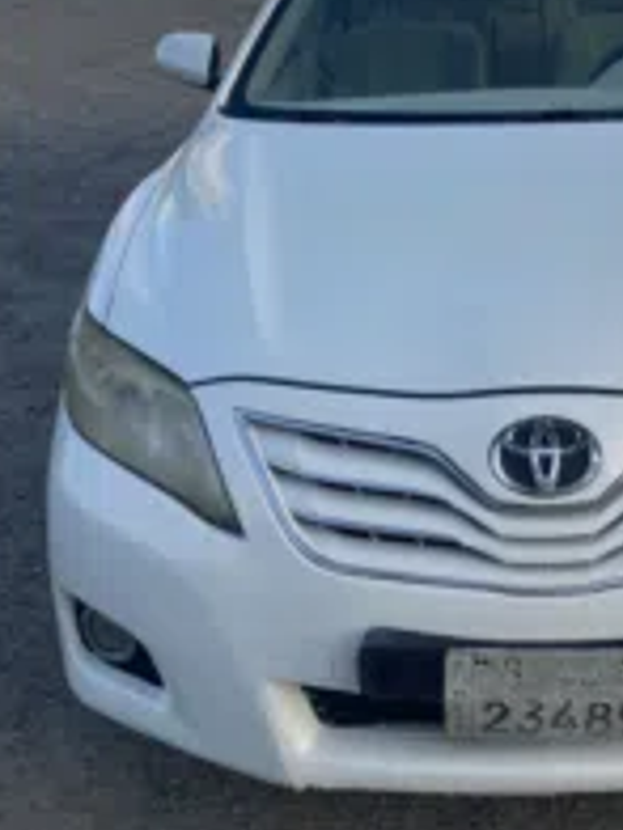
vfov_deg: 33.6
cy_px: 34
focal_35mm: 53
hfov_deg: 27.1
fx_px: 1272
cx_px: 479
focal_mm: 4.25
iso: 32
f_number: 1.8
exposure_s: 1/1678
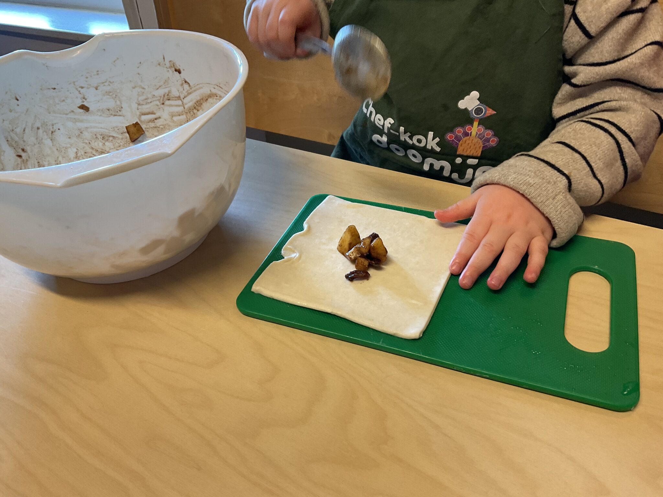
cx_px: 332
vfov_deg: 48.2
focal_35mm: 29
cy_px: 248
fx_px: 555
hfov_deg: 61.7
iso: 64
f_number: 1.8
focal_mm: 3
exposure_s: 1/50
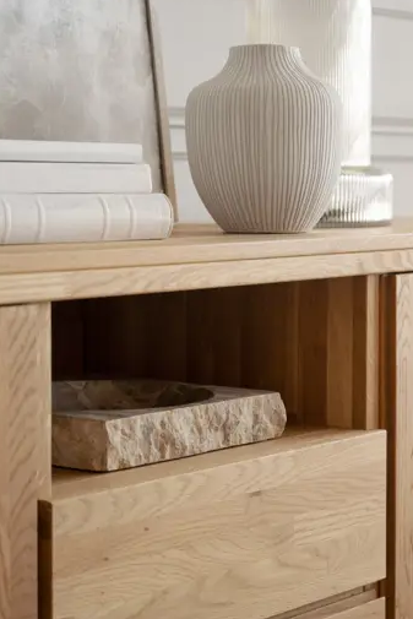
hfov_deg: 14.3
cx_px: 314
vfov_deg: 21.4
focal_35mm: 95
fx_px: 1634
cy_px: 277
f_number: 4
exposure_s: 1/60
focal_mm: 60
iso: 1250
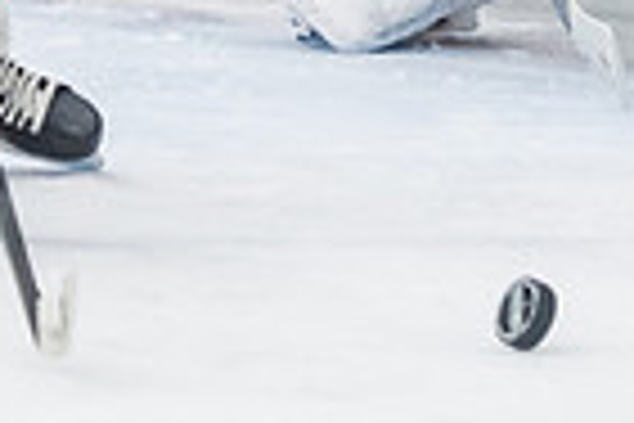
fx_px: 12996
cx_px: 508
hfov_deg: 2.8
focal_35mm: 738
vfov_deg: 1.9
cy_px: -413
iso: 4000
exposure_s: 1/800
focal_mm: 98
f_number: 2.8
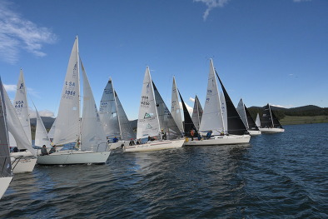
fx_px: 219
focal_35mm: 24
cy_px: 110
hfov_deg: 73.7
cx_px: 164
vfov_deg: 53.2
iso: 7200
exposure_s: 1/4000
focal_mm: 24
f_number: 13
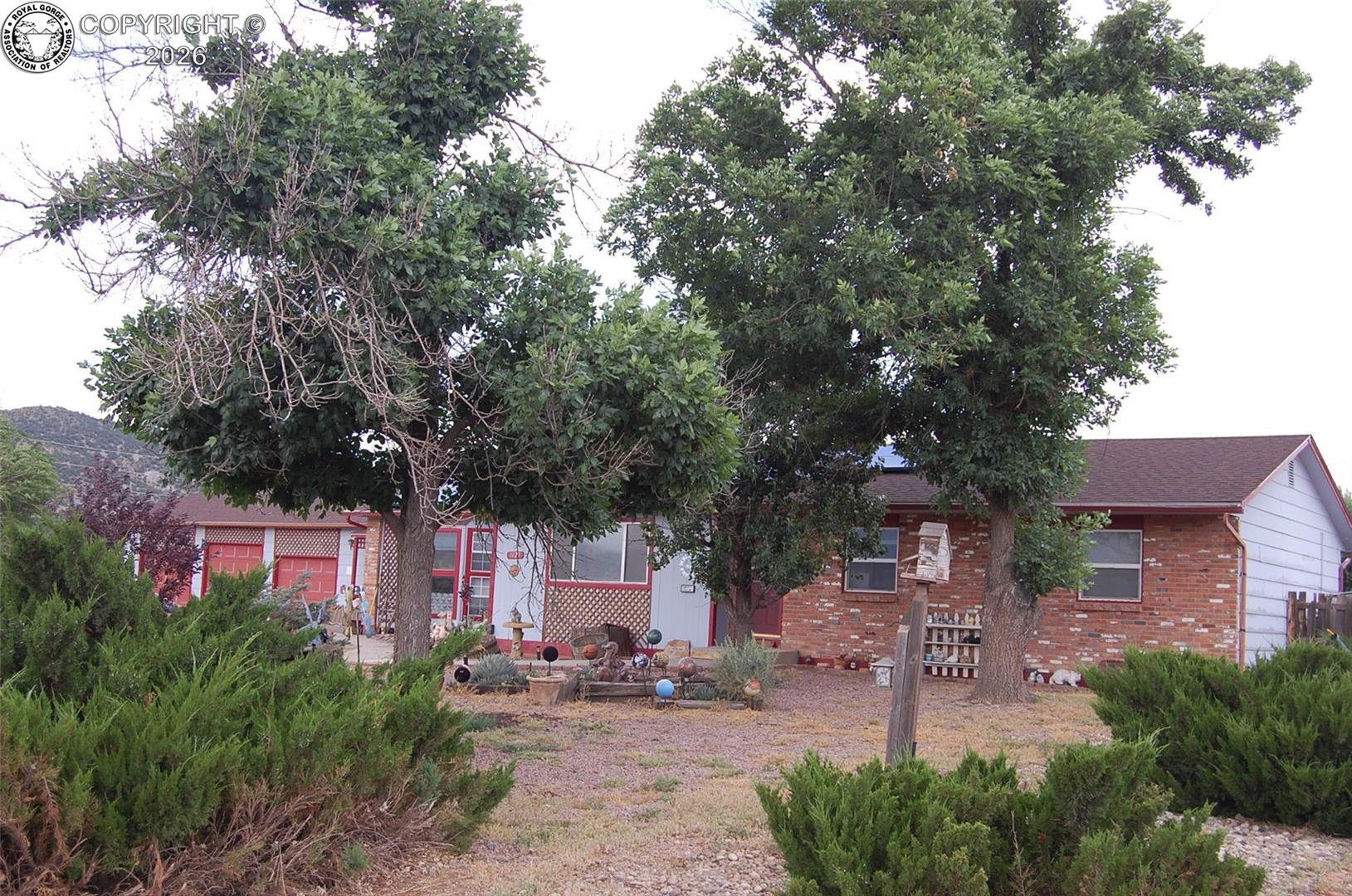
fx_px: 1462
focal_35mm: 39
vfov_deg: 34.1
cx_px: 676
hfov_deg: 49.6
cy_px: 448
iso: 220
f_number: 5.6
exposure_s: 1/125
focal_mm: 26
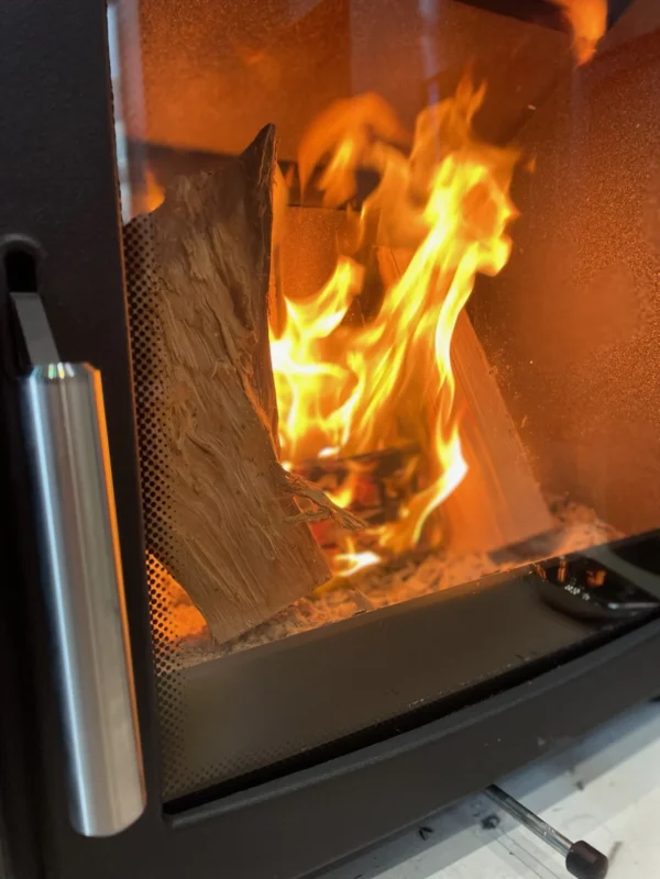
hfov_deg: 53.1
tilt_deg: -8.9
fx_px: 661
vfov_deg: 67.3
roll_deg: +1.9
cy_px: 440
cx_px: 330
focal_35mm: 26
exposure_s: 1/100
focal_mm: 4.2
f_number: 1.6
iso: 80
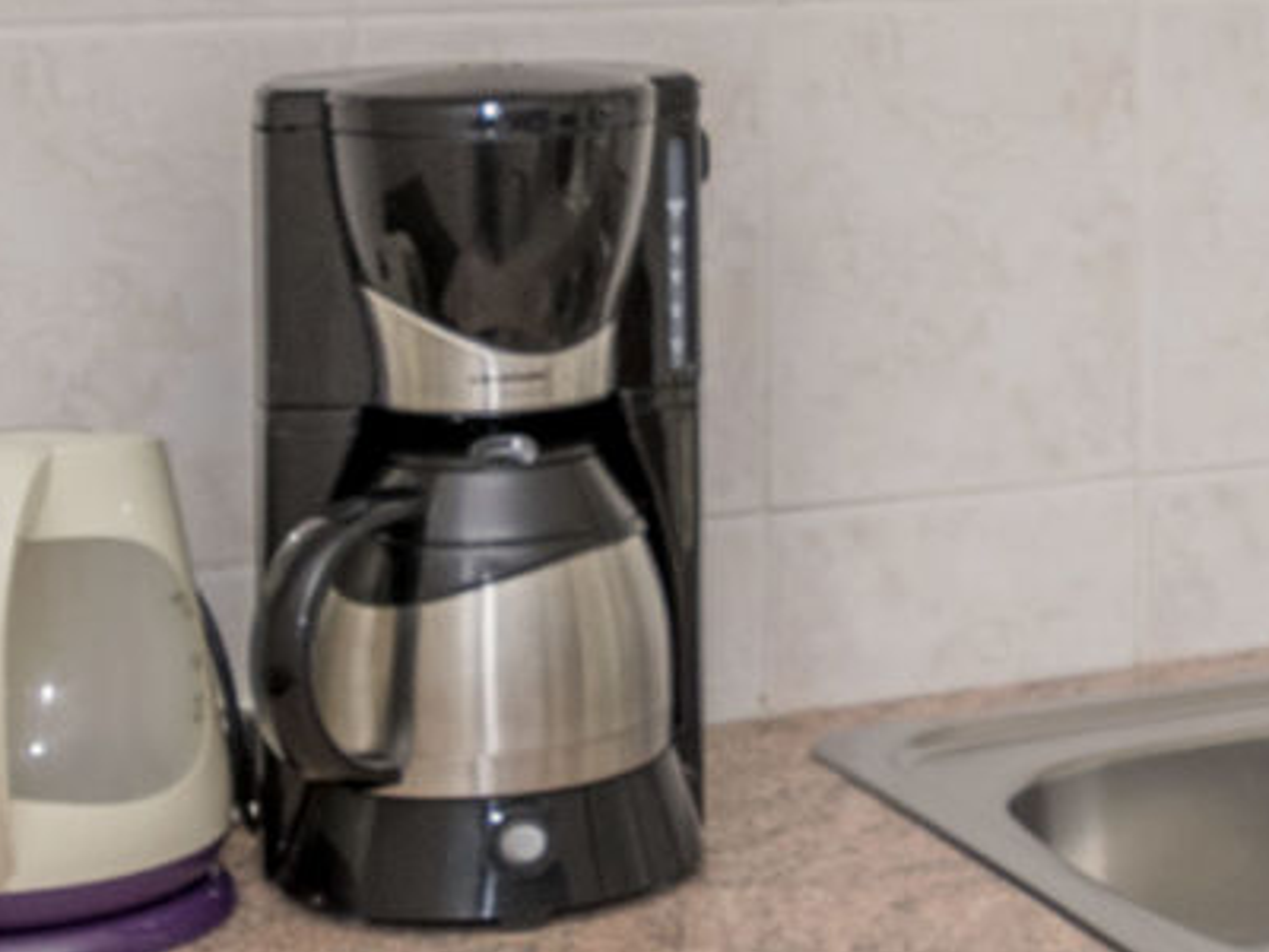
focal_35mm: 101
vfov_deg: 14.1
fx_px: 3703
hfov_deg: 18.4
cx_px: 1539
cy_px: -249
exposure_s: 1/160
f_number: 8
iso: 100
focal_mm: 10
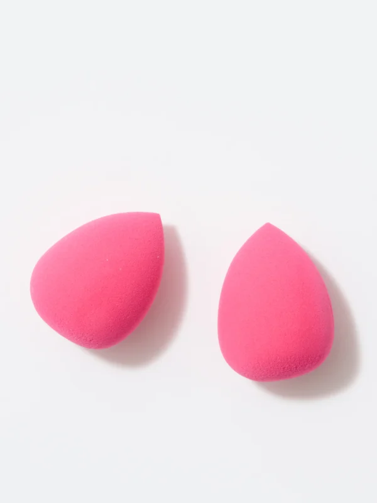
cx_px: 188
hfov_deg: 54.9
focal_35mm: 25
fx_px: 363
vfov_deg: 69.4
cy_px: 252
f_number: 3.7
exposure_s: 1/320
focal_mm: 4.5
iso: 125
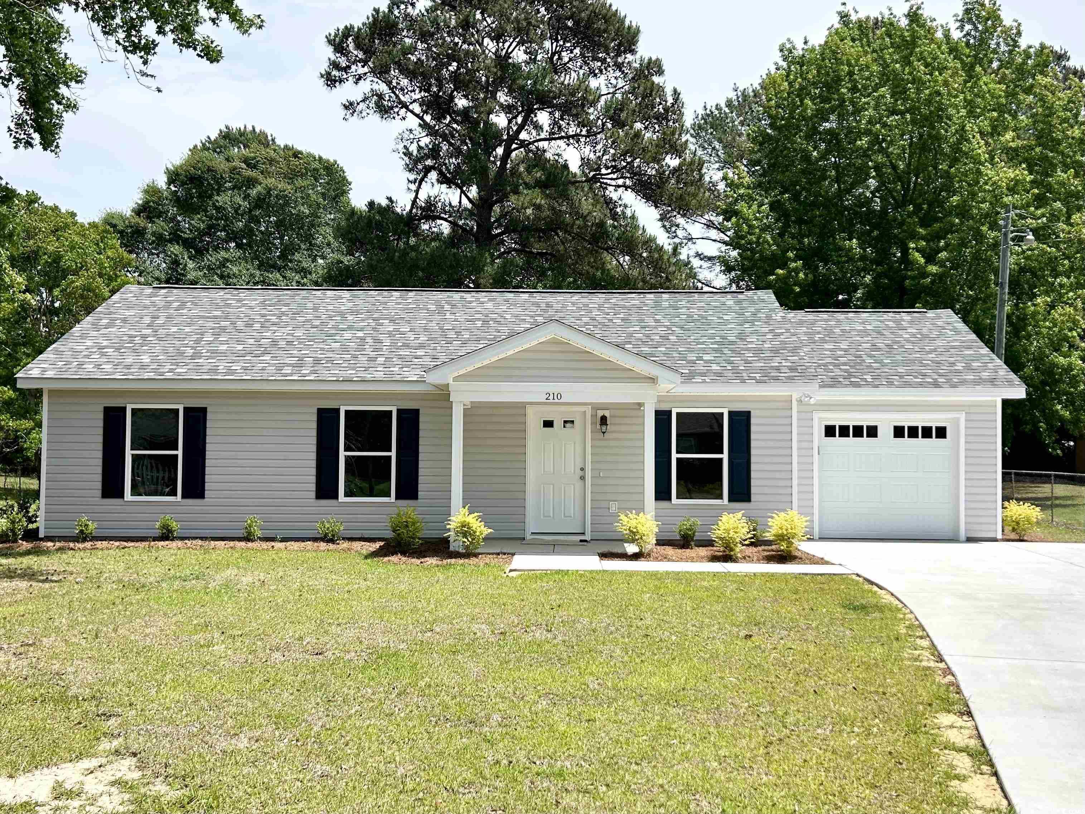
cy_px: 407
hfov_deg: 67.3
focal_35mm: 26
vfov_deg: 53.1
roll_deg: -0.1
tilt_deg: +1.9
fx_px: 815
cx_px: 542
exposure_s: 1/3356
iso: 50
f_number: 1.5
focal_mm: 5.7
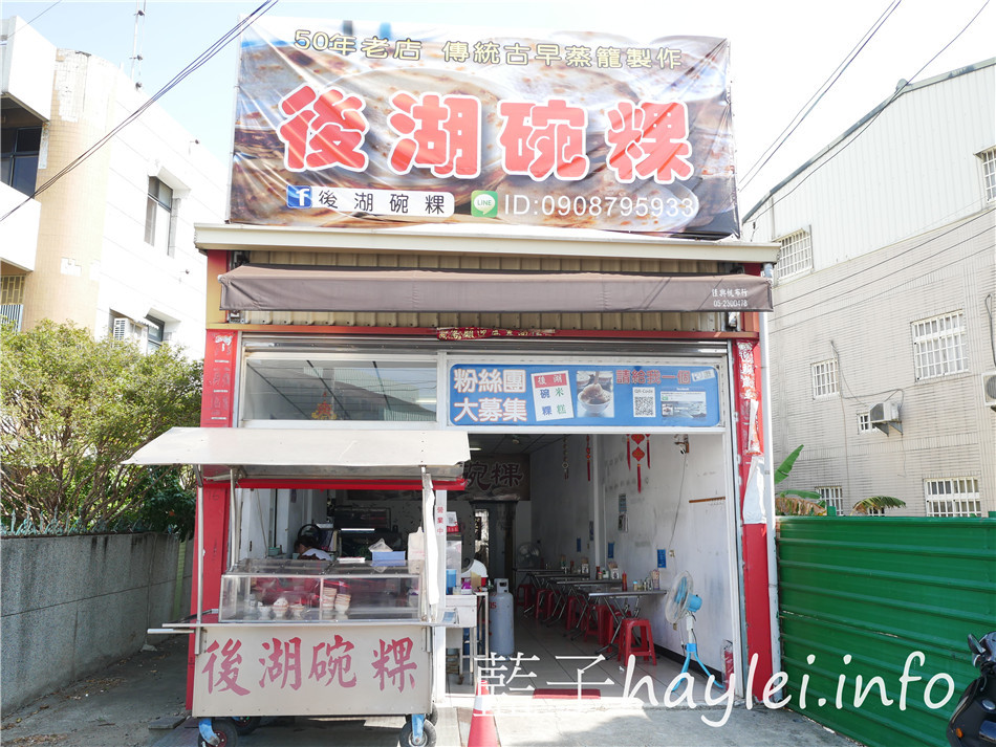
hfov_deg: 60.0
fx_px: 863
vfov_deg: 46.8
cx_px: 498
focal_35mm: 30
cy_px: 374
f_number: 3.5
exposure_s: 1/400
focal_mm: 15
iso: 200
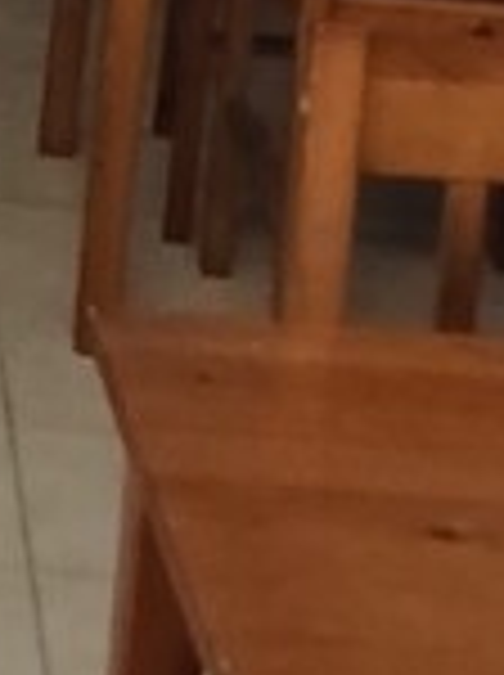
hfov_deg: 7.6
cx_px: -792
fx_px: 3465
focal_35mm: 178
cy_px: -234
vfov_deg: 10.8
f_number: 1.8
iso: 1000
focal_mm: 3.98
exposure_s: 1/16.7
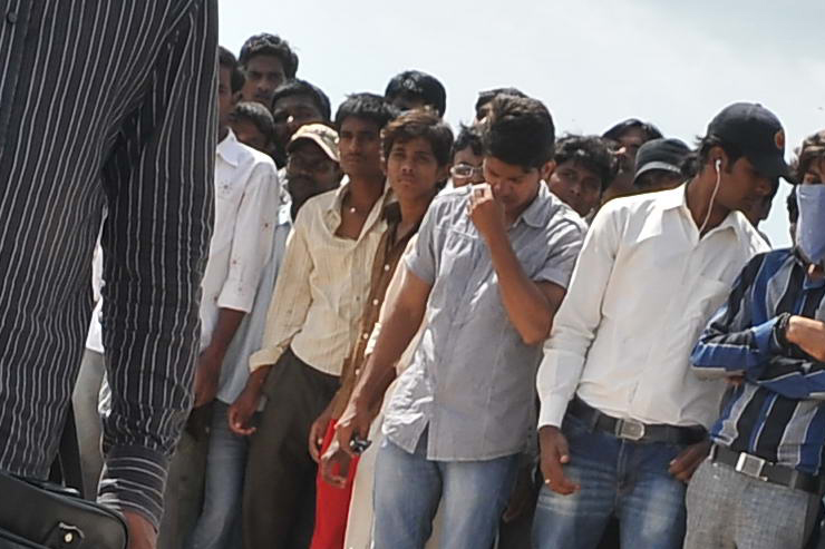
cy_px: 855
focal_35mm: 161
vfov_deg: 8.3
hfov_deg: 12.8
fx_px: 3689
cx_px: 474
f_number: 10
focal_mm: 28
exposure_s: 1/250
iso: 200
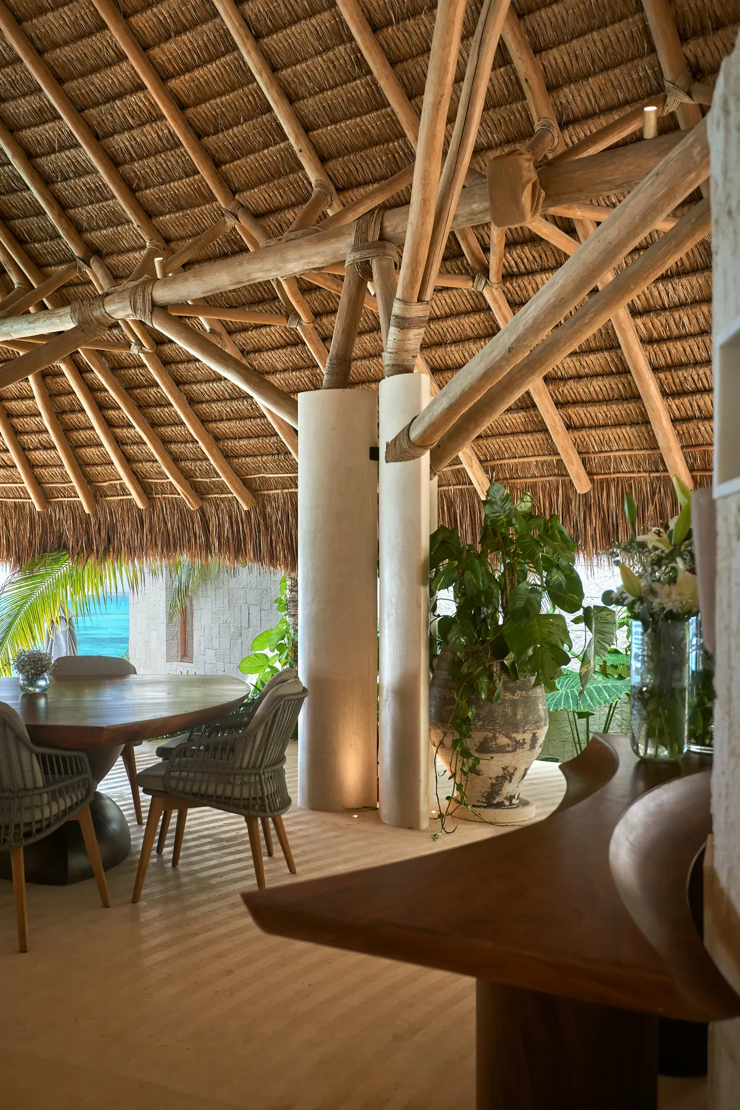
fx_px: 956
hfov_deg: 42.3
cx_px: 370
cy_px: 555
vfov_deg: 60.3
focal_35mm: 31
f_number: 4
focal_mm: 31
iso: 400
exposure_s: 1/50
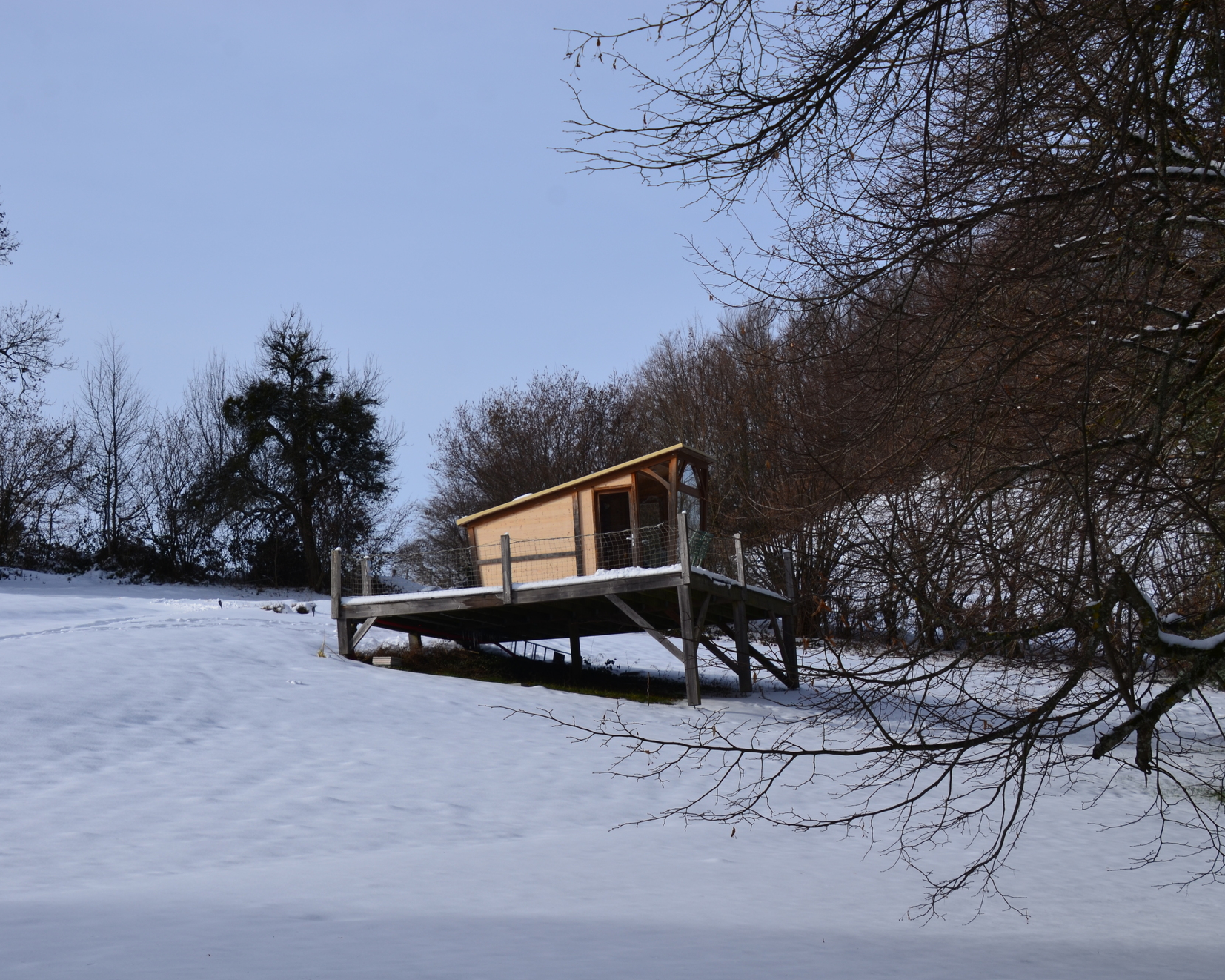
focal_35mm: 85
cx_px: 527
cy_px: 490
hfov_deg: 22.5
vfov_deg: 18.1
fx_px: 3081
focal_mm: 50
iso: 100
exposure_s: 1/320
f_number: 9
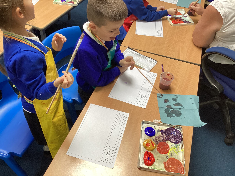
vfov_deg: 45.4
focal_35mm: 31
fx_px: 210
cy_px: 88
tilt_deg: -46.6
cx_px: 118
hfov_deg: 58.4
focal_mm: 3.3
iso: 80
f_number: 2.4
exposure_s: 1/60
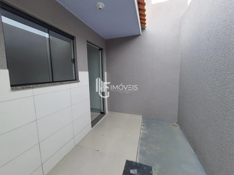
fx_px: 88
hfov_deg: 106.2
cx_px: 117
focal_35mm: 13
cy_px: 88
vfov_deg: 89.9
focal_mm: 1.74
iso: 50
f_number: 2.2
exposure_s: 1/127
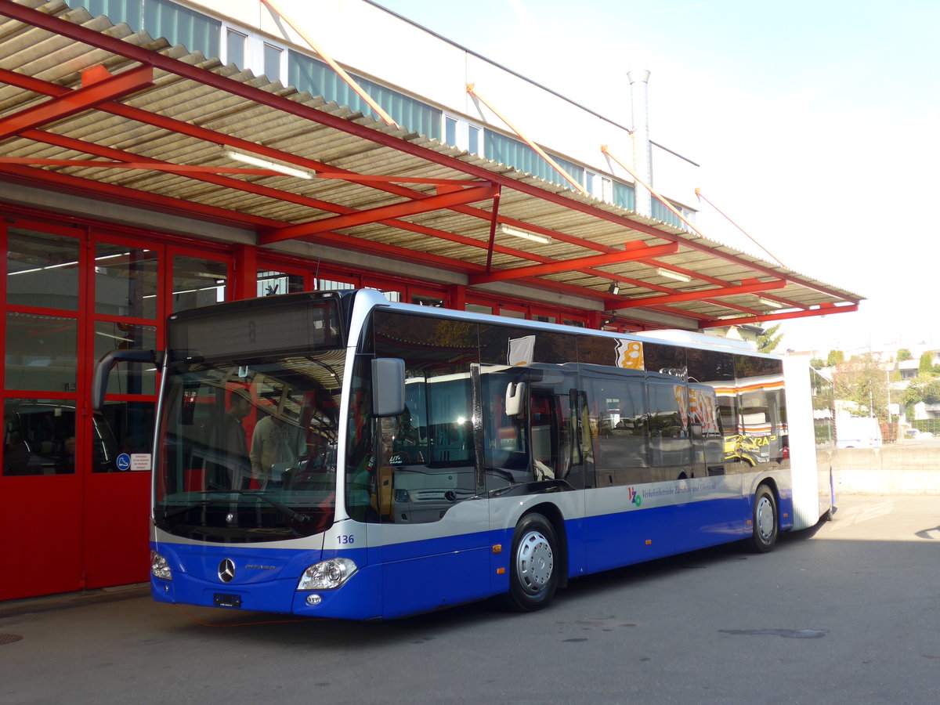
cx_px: 470
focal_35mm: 41
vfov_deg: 35.1
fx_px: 1113
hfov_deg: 45.8
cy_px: 352
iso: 80
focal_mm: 8.4
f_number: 2.8
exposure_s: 1/320
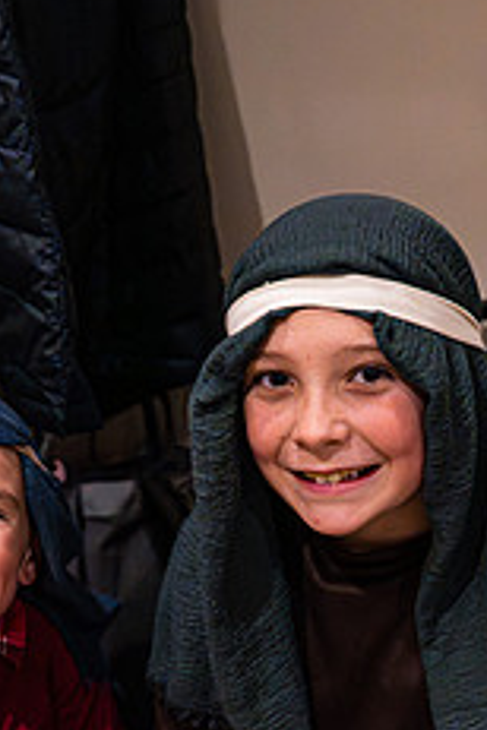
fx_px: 1420
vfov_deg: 28.2
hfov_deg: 19.4
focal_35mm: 70
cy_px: 585
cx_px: 209
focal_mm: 24
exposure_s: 1/200
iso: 2500
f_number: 2.8
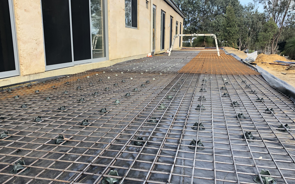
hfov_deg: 55.3
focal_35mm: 35
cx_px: 136
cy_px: 113
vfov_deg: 36.1
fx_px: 281
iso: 25
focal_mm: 4
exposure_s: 1/120
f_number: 1.8
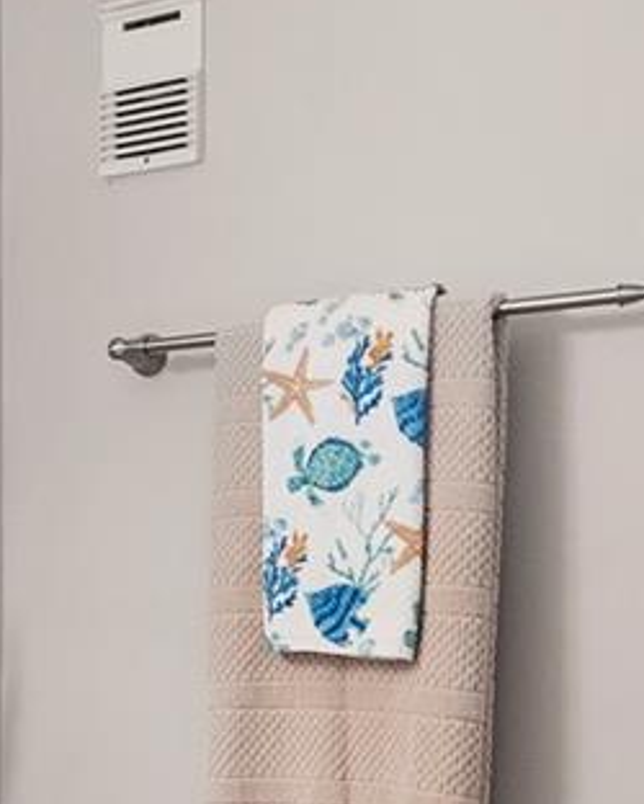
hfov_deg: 18.8
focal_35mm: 77
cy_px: 603
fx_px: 1833
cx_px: -139
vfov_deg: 24.5
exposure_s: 1/60
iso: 1600
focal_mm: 16
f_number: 4
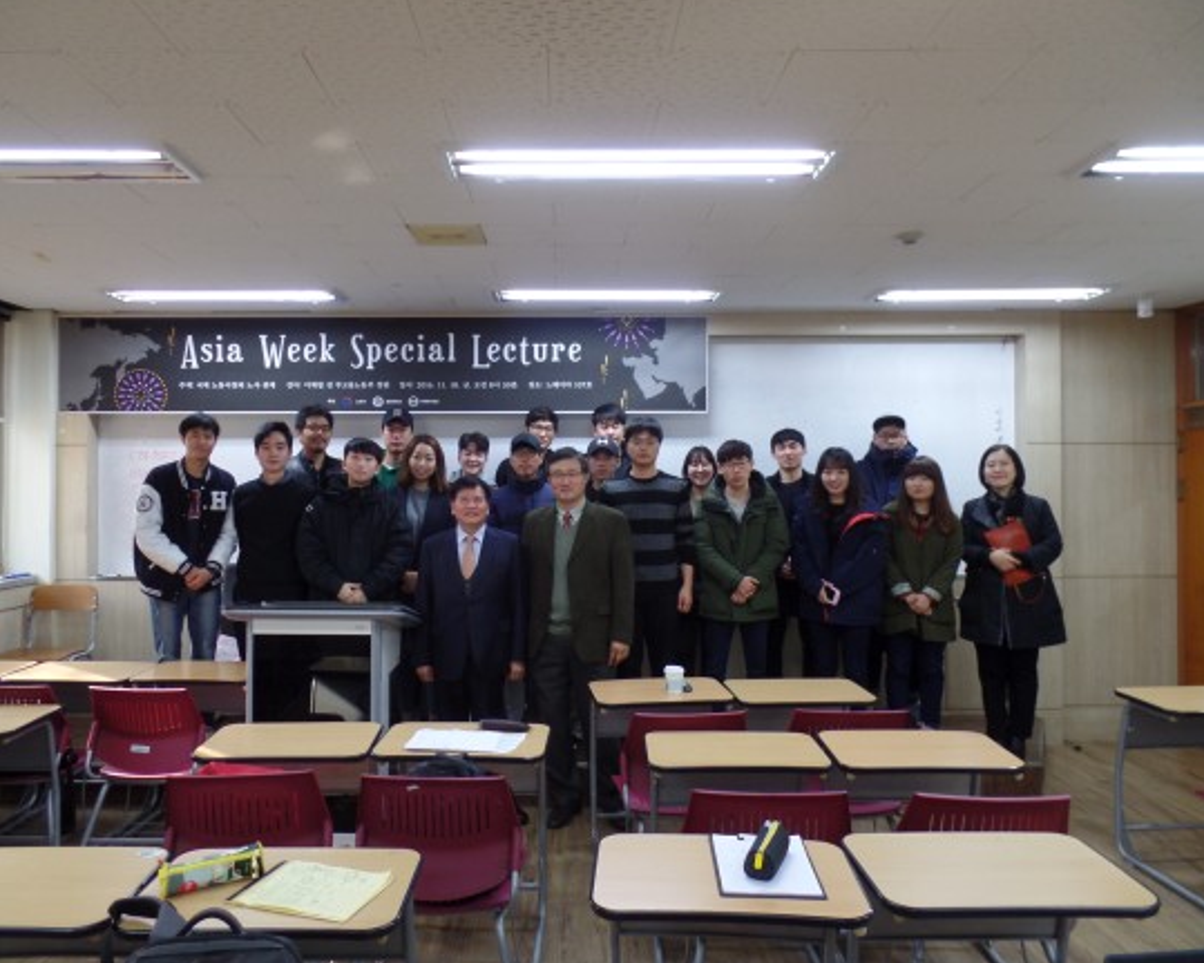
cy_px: 474
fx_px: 891
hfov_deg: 68.0
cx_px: 561
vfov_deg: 56.8
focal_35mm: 25
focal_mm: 4.1
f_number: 2.8
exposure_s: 1/30
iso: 160
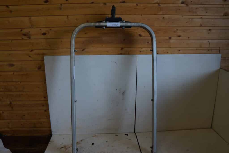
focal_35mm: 27
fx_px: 172
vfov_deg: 47.9
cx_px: 114
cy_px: 76
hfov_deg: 67.4
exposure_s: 1/60
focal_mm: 18
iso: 160
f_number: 4
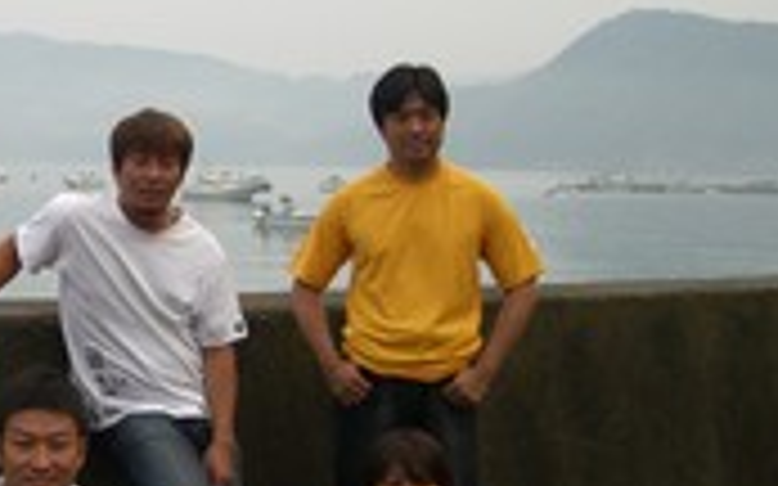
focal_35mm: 93
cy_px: 292
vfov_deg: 14.0
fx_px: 1971
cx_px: -13
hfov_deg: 21.5
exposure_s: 1/100
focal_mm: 7.9
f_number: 2.8
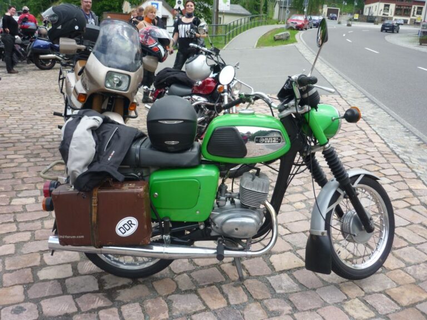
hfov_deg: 55.4
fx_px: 407
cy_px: 160
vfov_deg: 42.9
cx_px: 214
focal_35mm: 33
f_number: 2.8
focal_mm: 5.5
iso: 80
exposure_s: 1/500
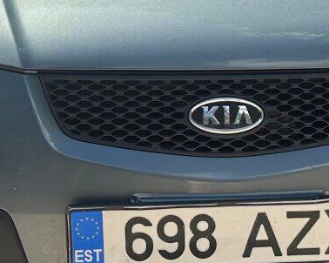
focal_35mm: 121
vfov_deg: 12.7
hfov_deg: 15.7
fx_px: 1178
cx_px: 286
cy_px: 53
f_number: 1.78
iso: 80
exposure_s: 1/2110
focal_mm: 6.86
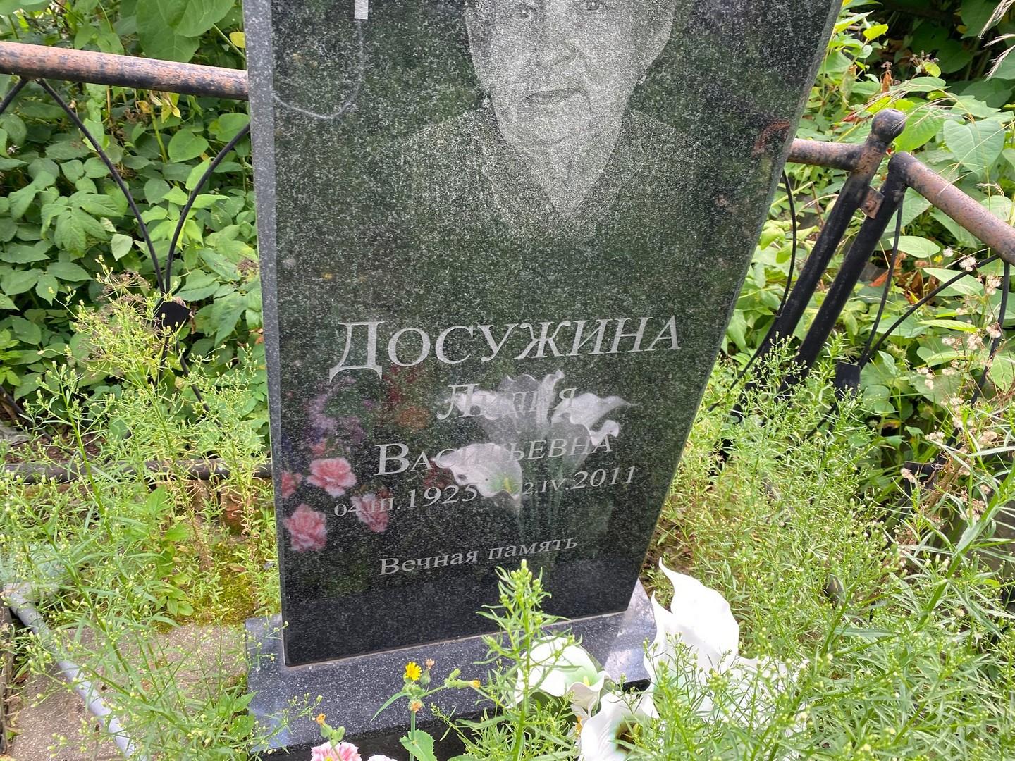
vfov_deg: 53.1
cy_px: 380
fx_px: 762
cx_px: 508
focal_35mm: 26
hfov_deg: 67.3
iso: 40
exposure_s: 1/122
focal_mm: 4.25
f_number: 1.8
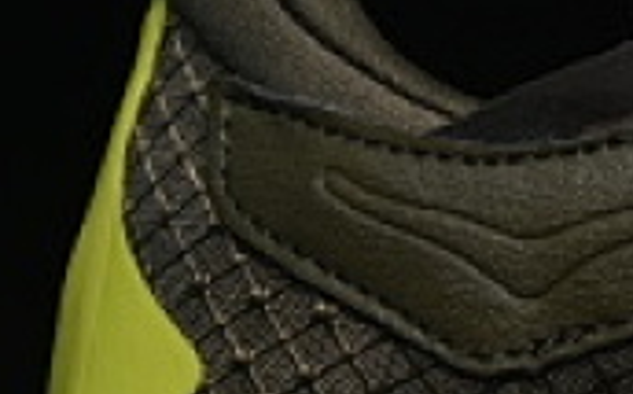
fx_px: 8287
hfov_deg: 4.3
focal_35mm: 481
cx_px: 1273
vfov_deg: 2.7
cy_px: 217
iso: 160
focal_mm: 50
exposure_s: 1/60
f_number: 6.3
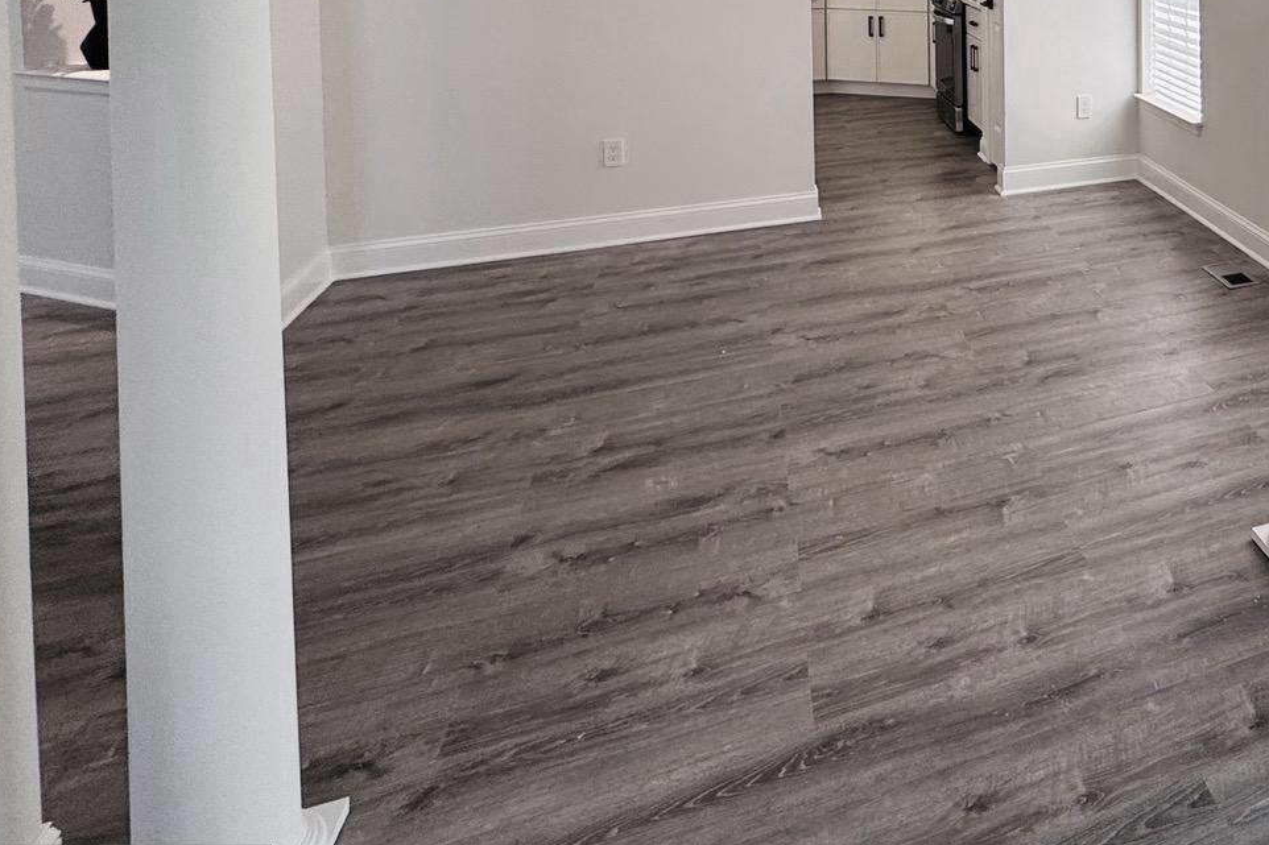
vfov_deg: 36.5
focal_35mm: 31
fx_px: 1092
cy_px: -59
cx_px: 1293
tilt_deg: -2.6
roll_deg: -0.2
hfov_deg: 48.6
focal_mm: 2.22
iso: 50
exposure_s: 1/120
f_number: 2.2
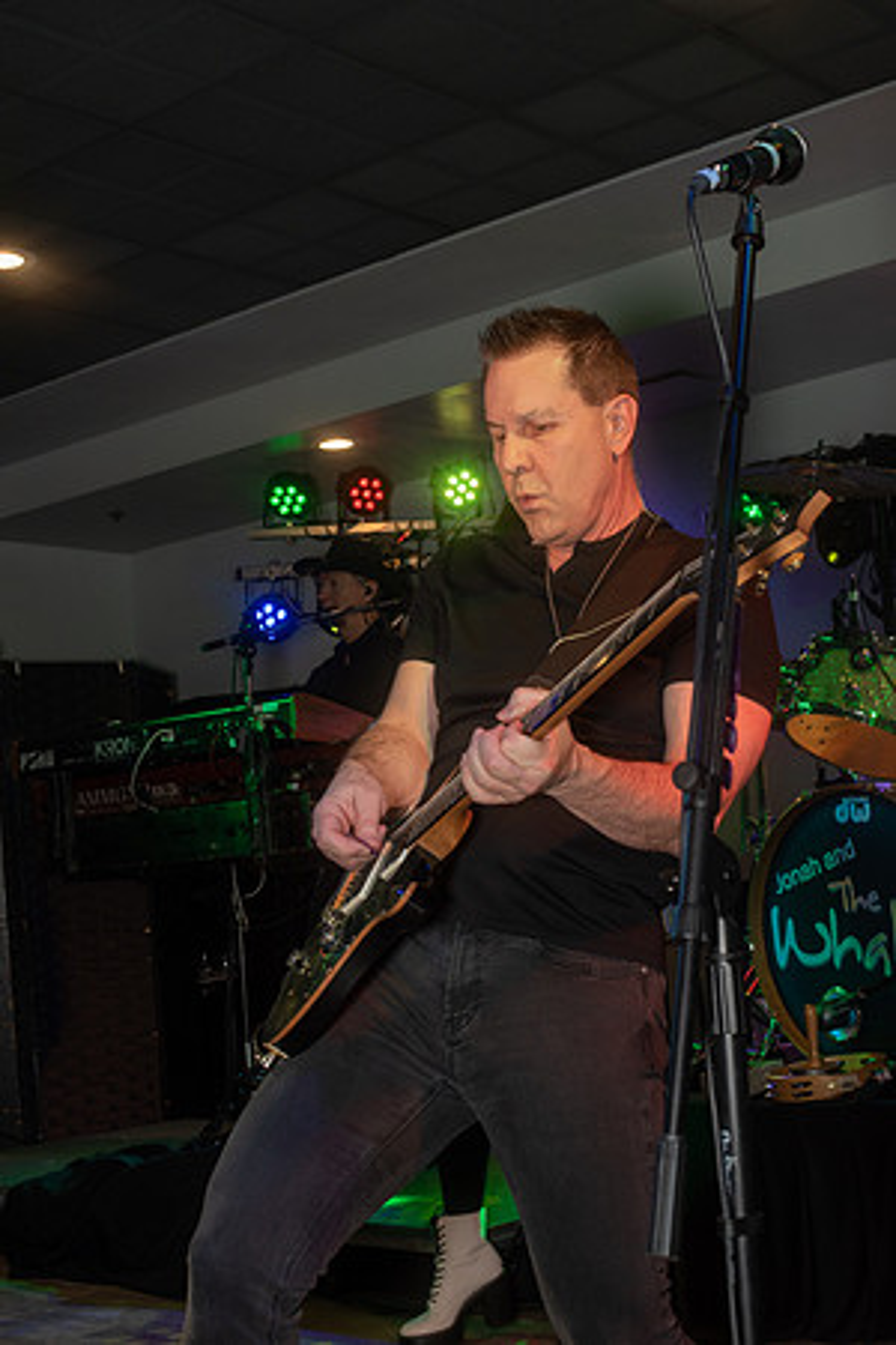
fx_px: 1867
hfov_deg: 27.0
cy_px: 672
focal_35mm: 50
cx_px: 448
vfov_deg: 39.6
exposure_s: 1/80
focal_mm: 50
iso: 640
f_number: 6.3
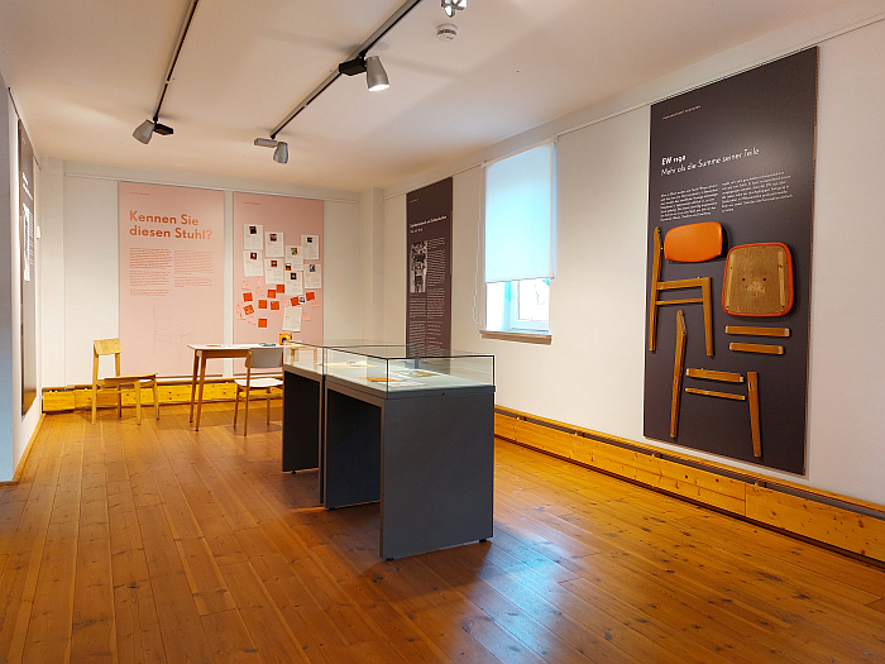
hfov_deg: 71.6
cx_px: 442
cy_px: 332
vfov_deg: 56.8
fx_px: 614
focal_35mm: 24
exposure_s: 1/50
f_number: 1.8
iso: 200
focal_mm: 5.23
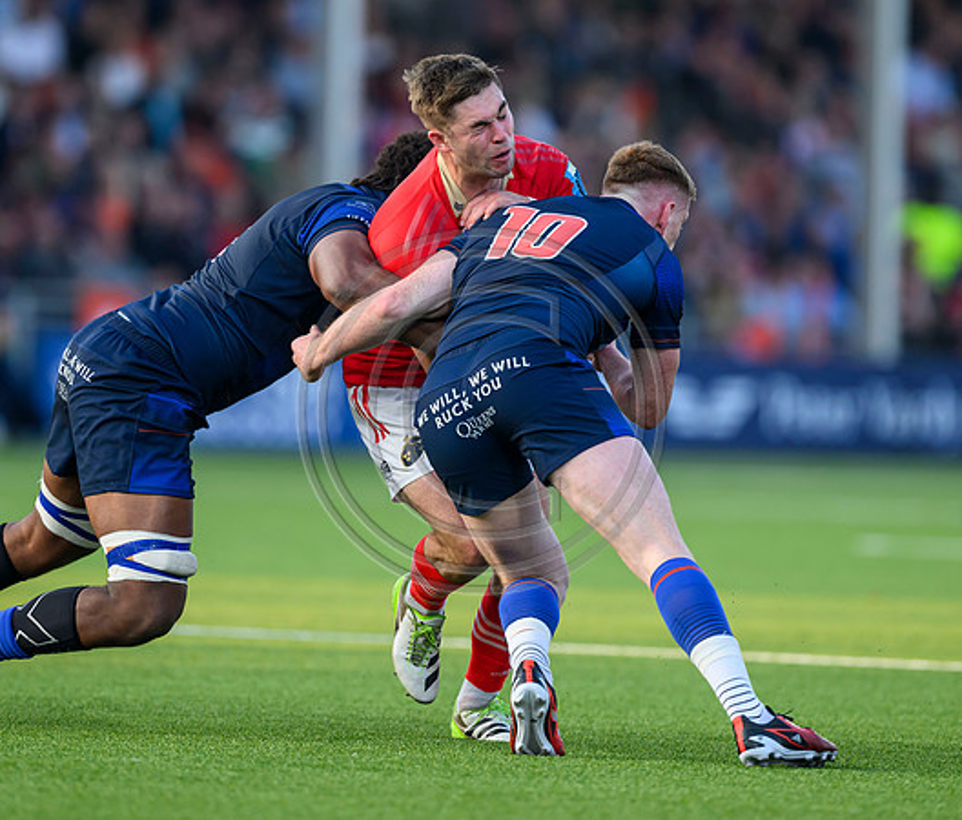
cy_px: 368
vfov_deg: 3.1
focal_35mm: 524
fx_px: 15299
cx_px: 405
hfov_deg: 3.6
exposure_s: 1/2000
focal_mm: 400
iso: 1250
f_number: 3.5
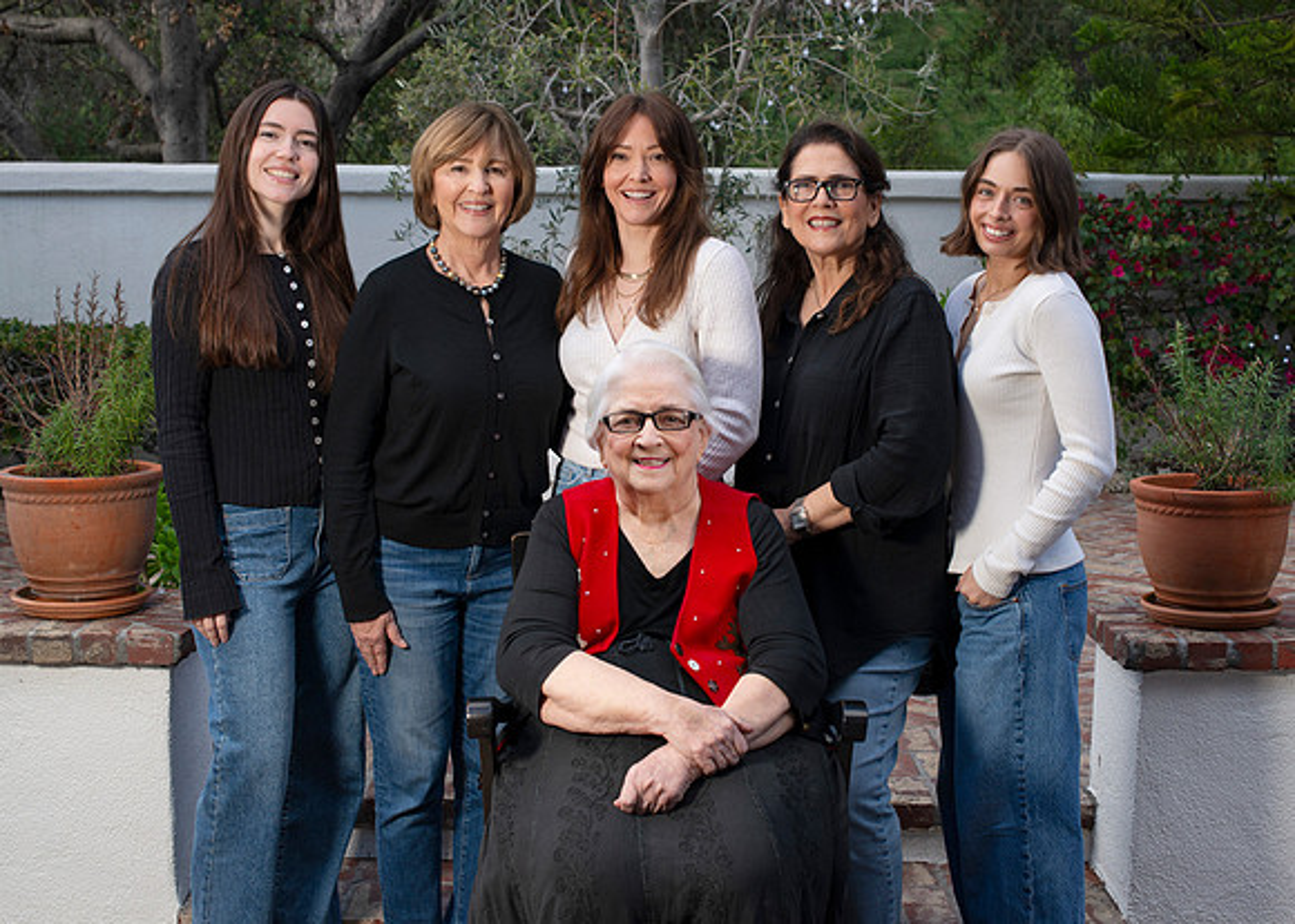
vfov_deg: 25.7
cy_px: 442
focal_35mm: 55
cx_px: 634
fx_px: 2026
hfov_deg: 35.5
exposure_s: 1/200
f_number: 7.1
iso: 250
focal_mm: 50
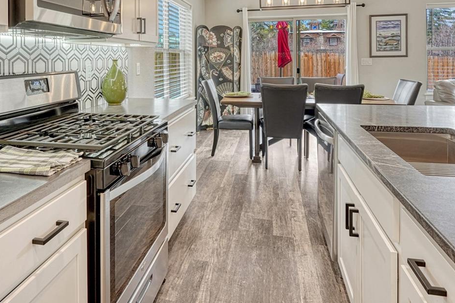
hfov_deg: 73.3
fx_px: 303
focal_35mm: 24
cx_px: 192
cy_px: 45
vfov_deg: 48.9
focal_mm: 14
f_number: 8
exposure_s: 1/200
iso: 400
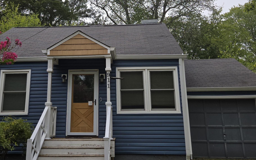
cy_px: 52
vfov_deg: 31.7
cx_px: 108
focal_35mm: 40
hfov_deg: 49.1
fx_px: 279
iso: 25
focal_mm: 5.4
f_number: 1.8
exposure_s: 1/1215
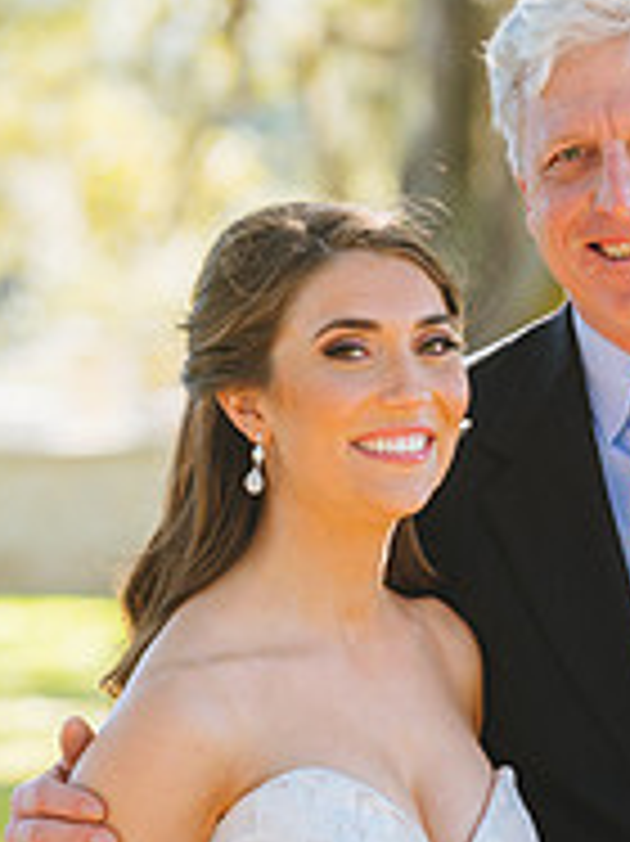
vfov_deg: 6.3
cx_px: 538
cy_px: 792
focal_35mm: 312
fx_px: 7580
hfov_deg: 4.8
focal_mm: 135
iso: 160
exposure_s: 1/125
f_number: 2.8
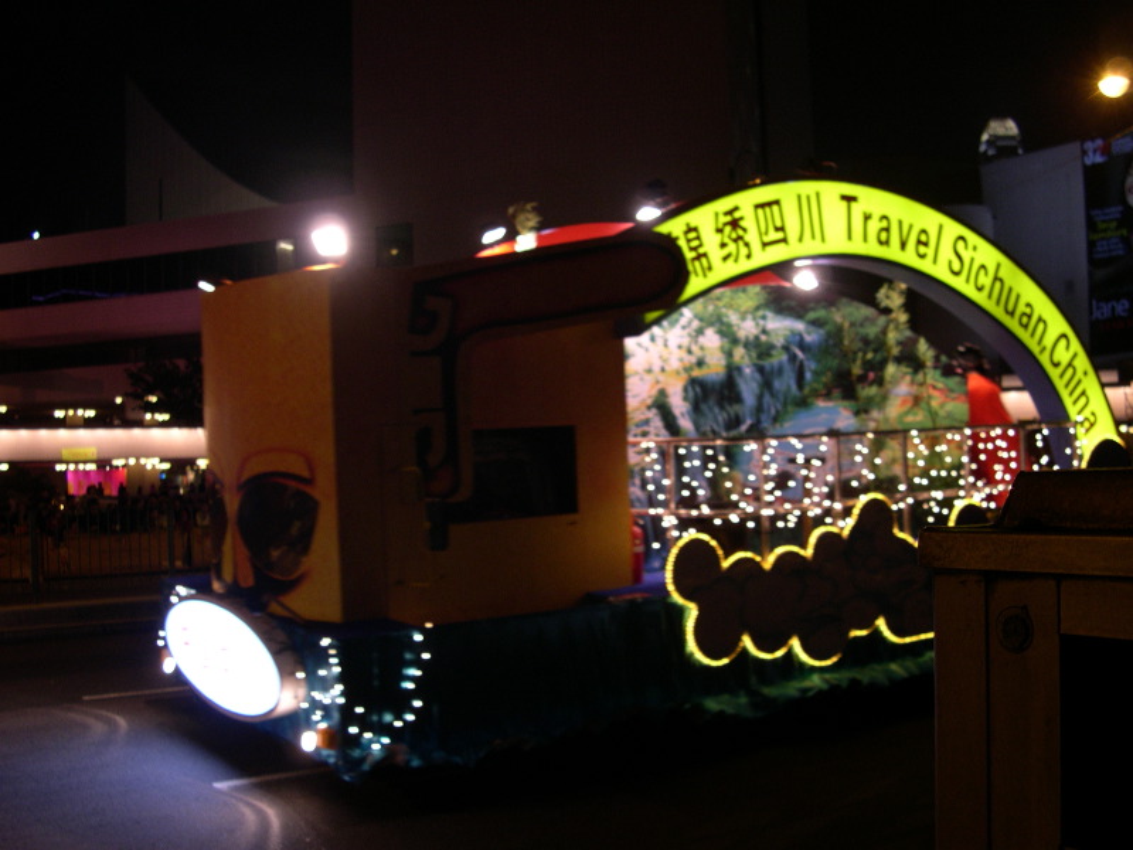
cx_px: 566
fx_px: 1244
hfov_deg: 49.0
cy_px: 425
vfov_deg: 37.7
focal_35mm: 38
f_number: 2.8
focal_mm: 8
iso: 138
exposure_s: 1/20.5
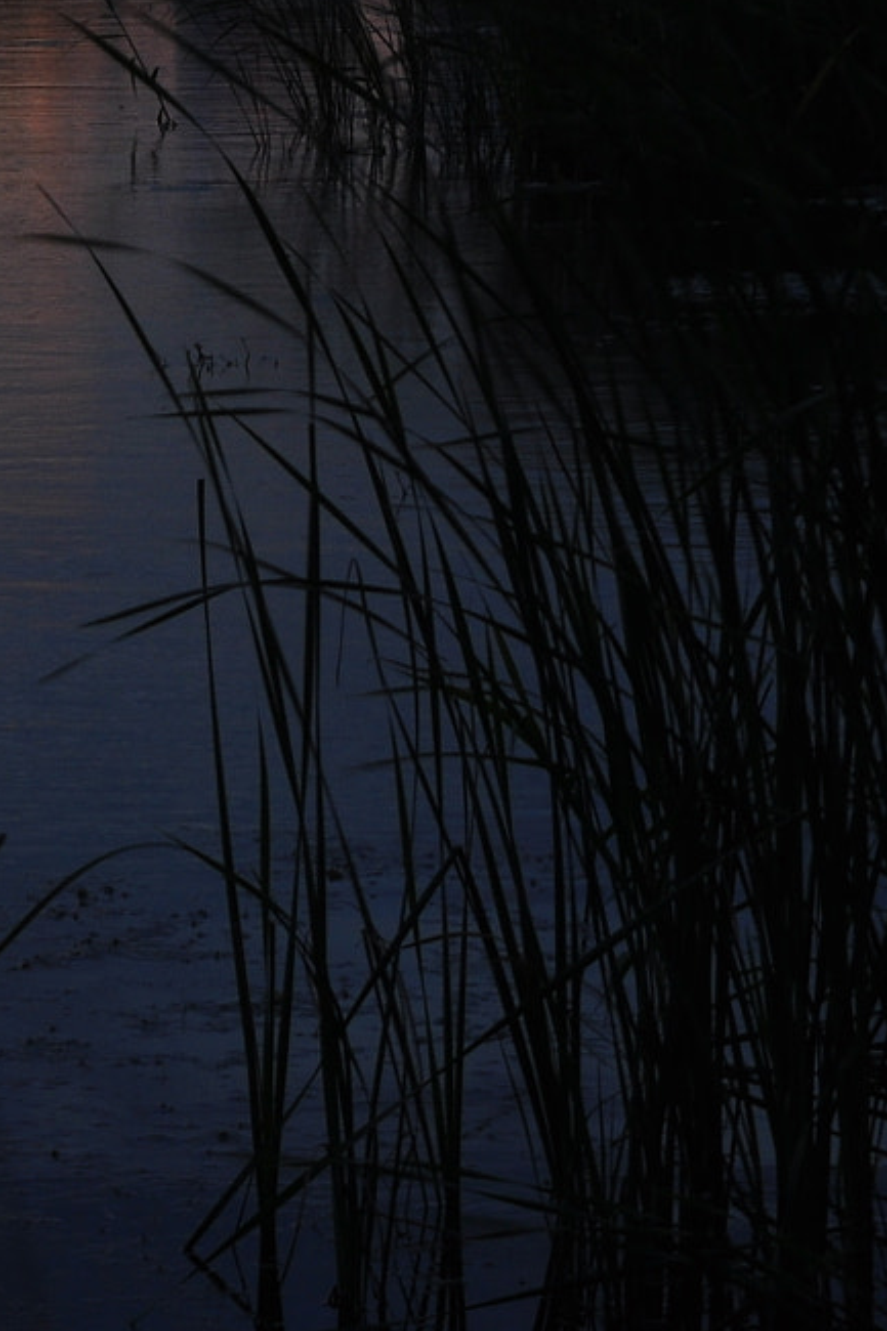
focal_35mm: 236
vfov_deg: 8.7
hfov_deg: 5.7
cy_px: 250
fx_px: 8726
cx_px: -977
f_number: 14
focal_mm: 50
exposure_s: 1/20
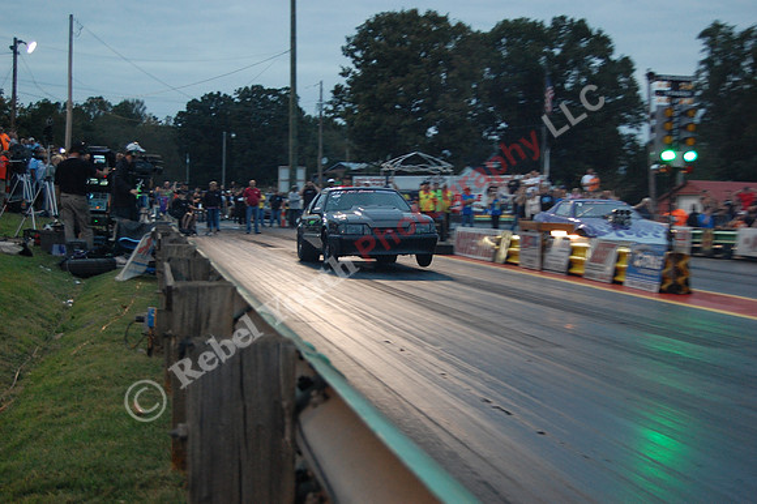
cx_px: 378
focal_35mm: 60
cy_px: 252
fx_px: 1261
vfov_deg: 22.6
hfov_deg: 33.4
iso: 800
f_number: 5
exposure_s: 1/80
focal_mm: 40
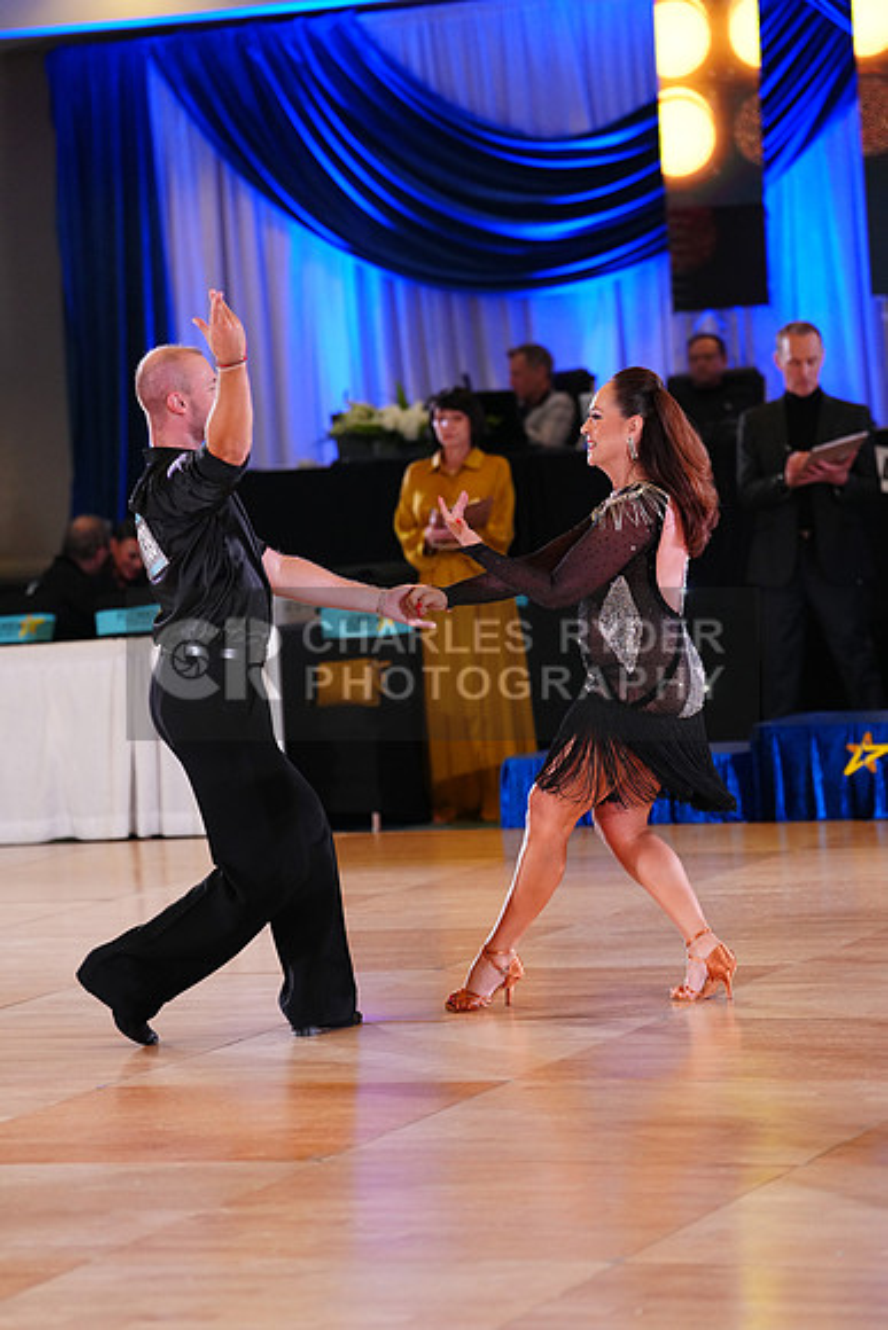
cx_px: 444
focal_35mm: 122
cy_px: 665
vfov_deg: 16.8
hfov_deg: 11.2
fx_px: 4511
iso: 2500
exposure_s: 1/500
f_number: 2.8
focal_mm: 122
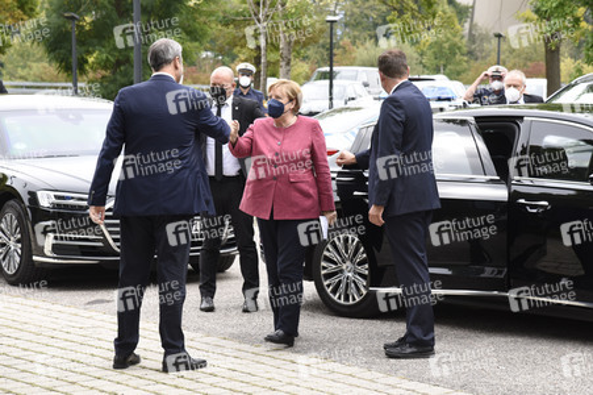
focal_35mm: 120
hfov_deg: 17.1
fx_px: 1975
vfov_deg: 11.4
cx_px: 296
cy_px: 198
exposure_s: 1/160
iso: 500
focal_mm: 120
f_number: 8
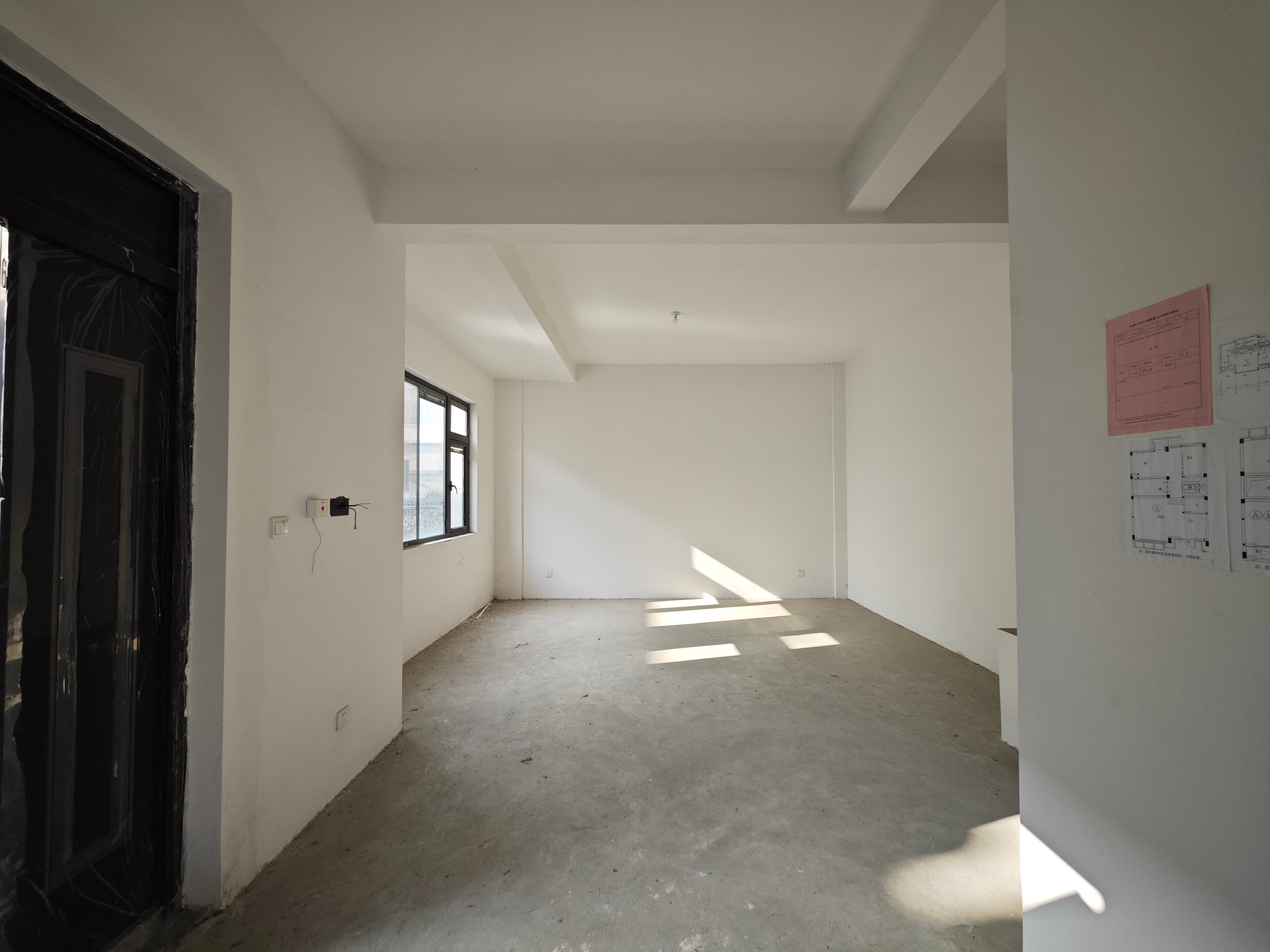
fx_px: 440
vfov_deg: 94.5
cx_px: 635
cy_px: 476
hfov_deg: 110.5
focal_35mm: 12
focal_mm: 2.03
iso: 50
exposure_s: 1/208
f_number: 1.8
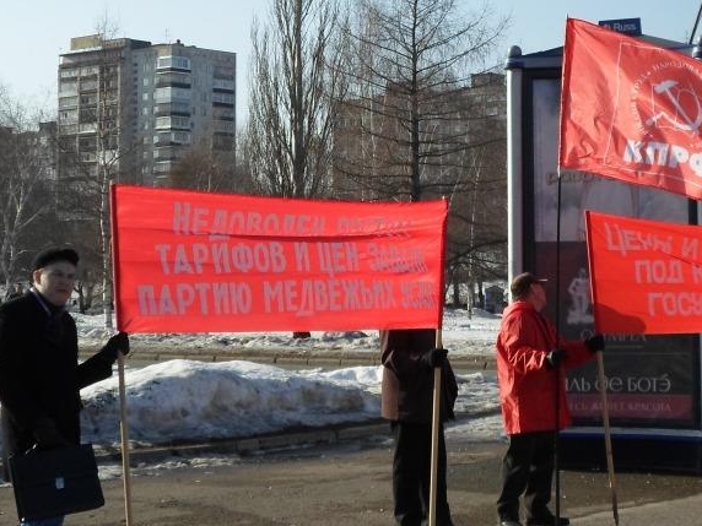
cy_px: 135
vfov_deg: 19.0
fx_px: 1562
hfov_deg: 25.0
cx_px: 526
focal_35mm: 77
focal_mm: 7.8
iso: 80
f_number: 3.2
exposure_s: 1/1000
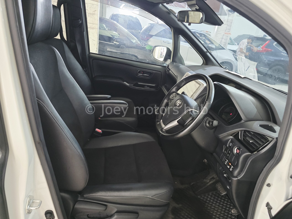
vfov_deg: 58.9
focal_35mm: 23
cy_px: 110
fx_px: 194
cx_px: 146
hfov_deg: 73.9
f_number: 1.7
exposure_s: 1/60
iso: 1250
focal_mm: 6.3
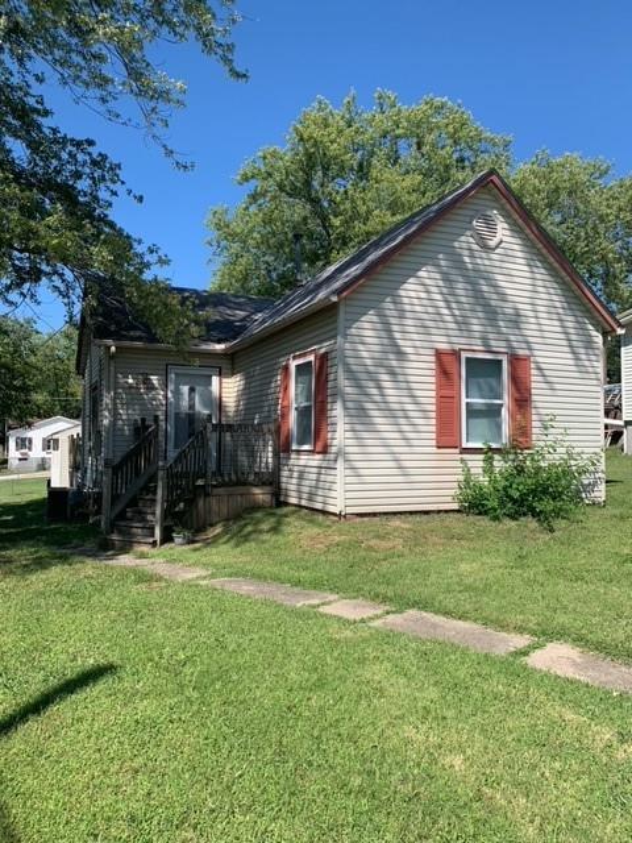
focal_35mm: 26
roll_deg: -0.1
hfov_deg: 53.1
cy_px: 422
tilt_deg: +4.5
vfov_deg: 67.3
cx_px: 316
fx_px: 633
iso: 25
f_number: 1.8
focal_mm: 4.25
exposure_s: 1/1812
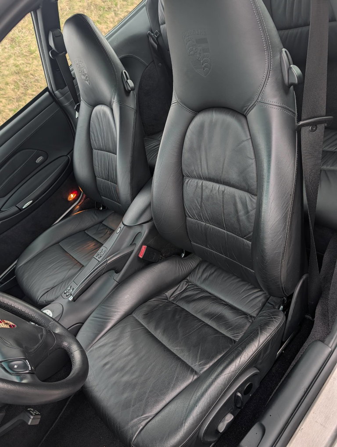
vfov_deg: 71.5
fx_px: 311
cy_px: 224
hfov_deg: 56.9
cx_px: 168
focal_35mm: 24
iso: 18
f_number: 1.68
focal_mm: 6.9
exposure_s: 1/90.4
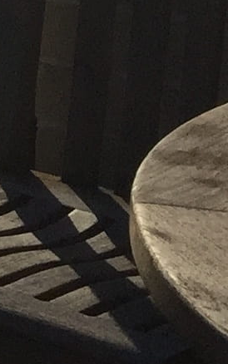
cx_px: -697
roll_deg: -2.0
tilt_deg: +0.2
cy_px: -508
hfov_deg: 5.1
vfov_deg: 8.4
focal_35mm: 229
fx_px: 2275
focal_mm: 4.15
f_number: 2.2
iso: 32
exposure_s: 1/13333
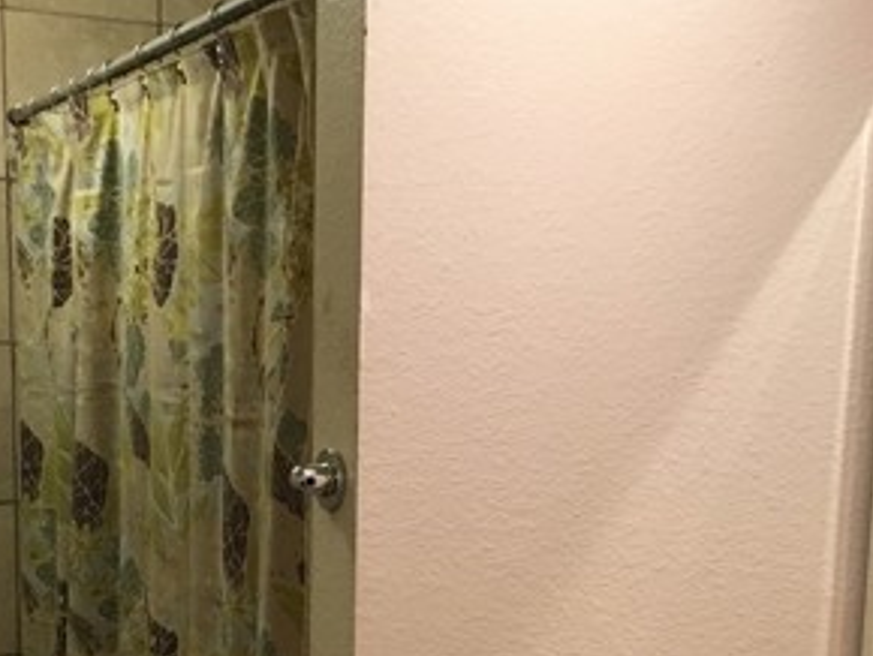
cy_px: 617
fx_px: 1615
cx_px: 343
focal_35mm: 64
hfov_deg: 30.2
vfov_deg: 22.3
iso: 80
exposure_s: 1/15
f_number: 2.2
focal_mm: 4.15
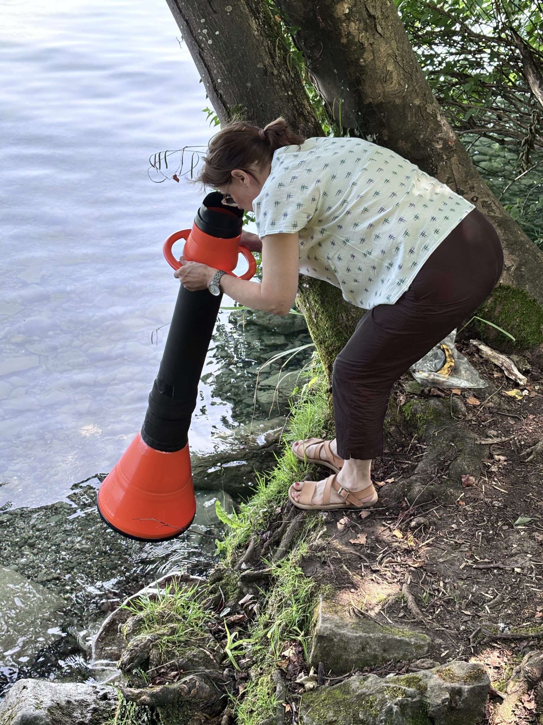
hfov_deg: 28.0
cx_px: 272
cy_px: 362
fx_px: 1088
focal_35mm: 52
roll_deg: -6.2
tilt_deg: -30.7
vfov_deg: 36.8
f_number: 1.6
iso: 40
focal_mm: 5.96
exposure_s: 1/170
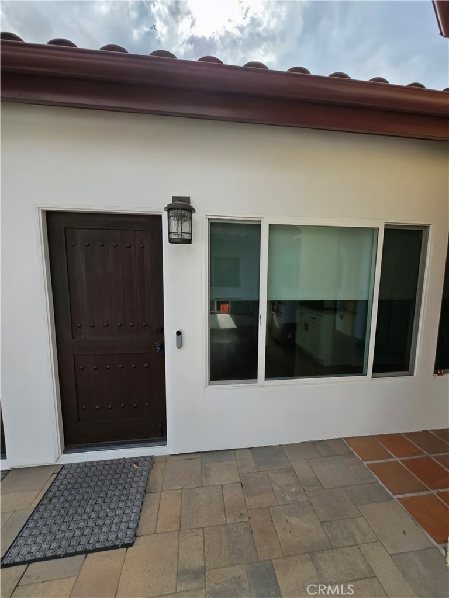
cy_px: 299
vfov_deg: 106.2
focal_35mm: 13
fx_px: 225
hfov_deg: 89.9
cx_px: 224
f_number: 2.2
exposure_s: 1/1770
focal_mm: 2.2
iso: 50
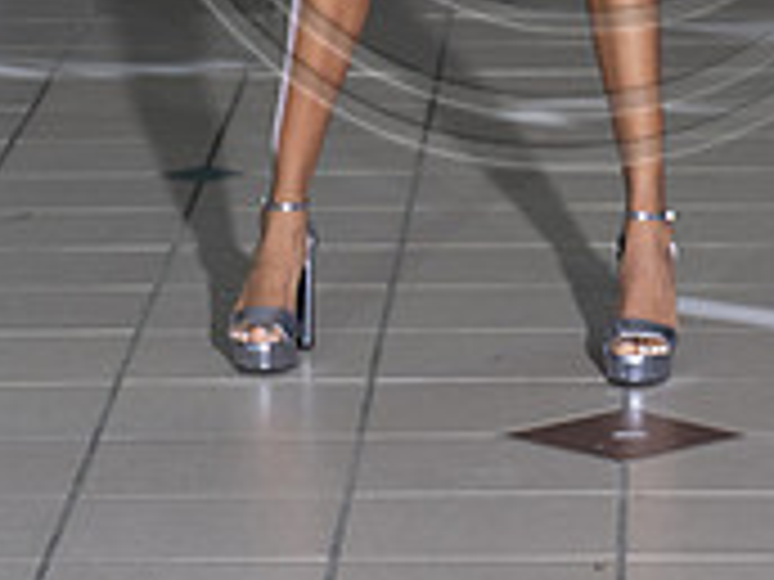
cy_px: -288
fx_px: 6283
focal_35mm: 281
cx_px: 558
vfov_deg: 5.2
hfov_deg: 7.0
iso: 1250
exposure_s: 1/160
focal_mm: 112
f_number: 6.3
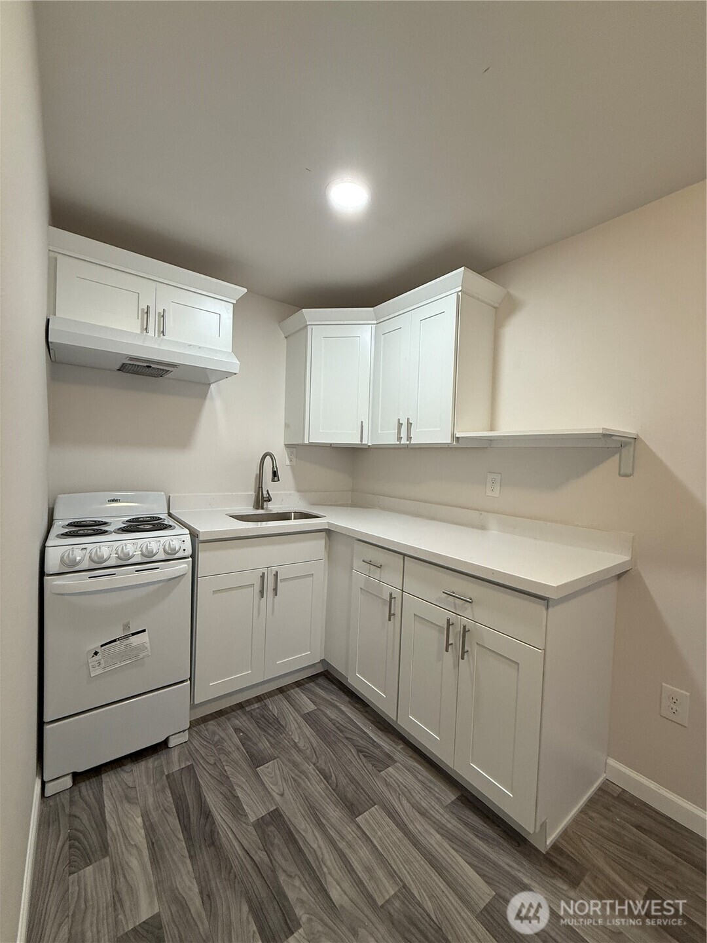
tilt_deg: -0.7
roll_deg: -2.0
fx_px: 381
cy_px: 472
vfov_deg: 102.1
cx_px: 354
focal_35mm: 14
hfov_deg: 85.7
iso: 200
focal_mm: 2.22
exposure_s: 1/120
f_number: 2.2
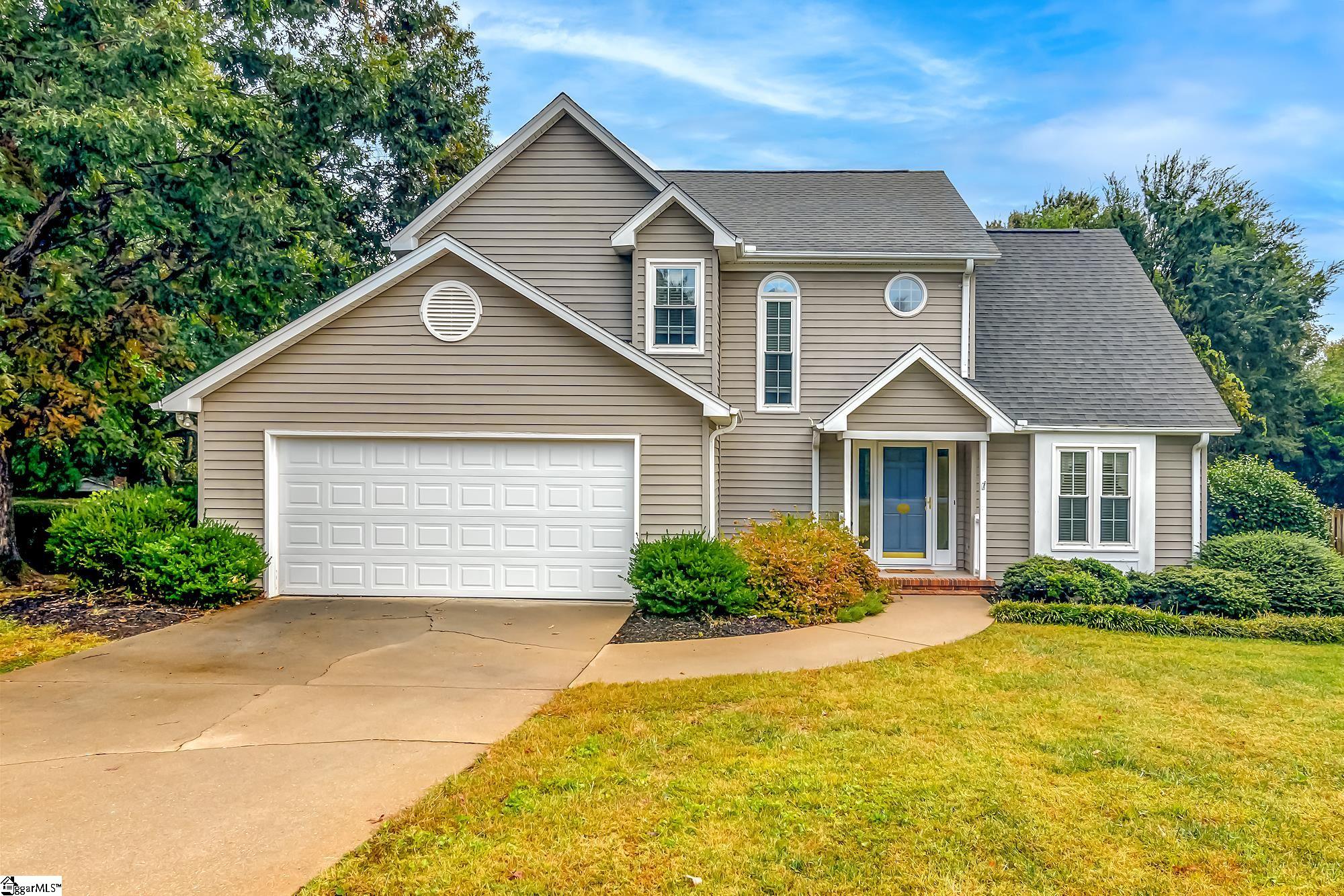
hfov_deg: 73.7
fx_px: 896
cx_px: 672
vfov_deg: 53.1
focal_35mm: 24
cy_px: 448
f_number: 7.1
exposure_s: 1/500
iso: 320
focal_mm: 16
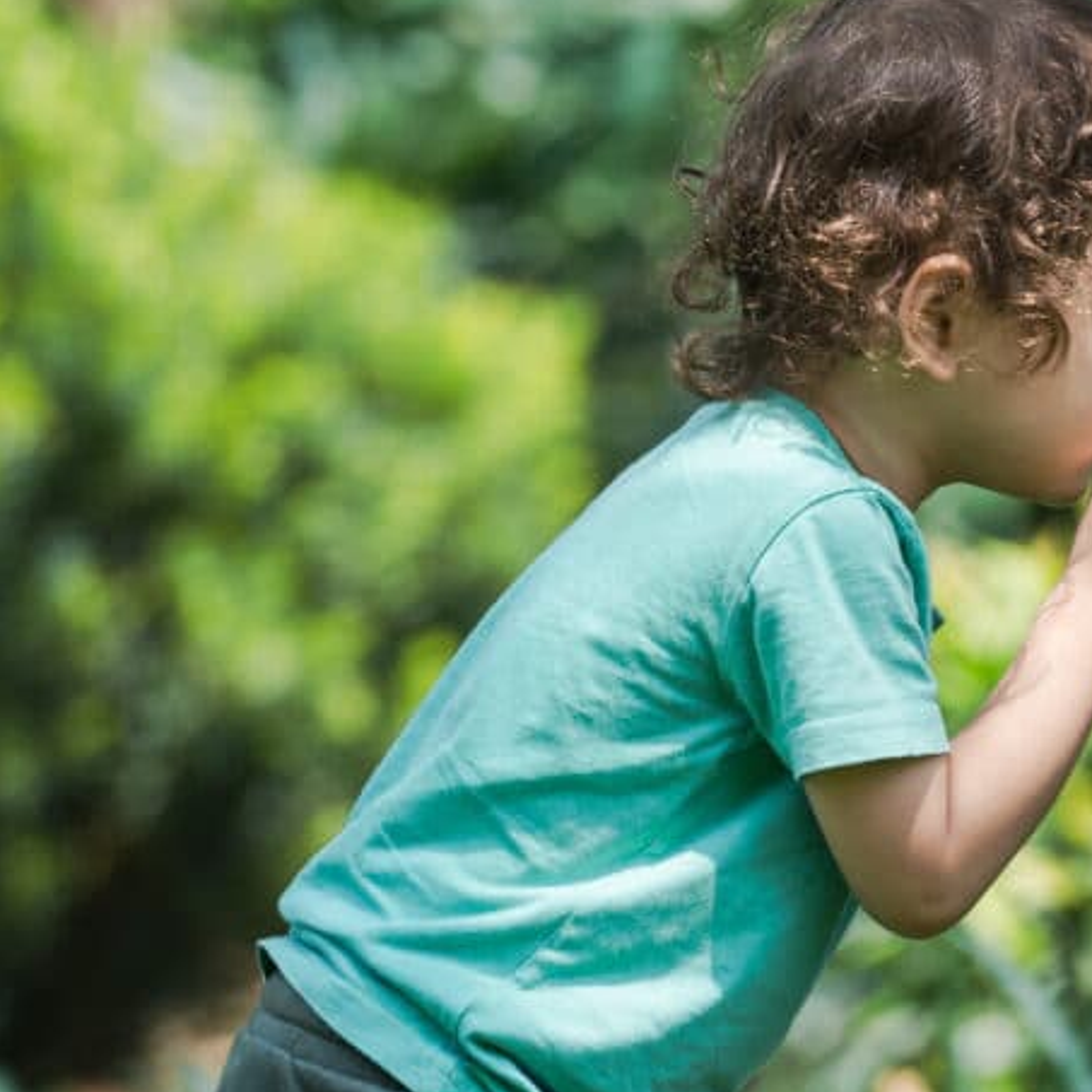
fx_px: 21450
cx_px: 1731
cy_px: 577
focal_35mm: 601
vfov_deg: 2.9
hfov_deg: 2.9
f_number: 5.6
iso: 100
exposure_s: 1/125
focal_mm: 200
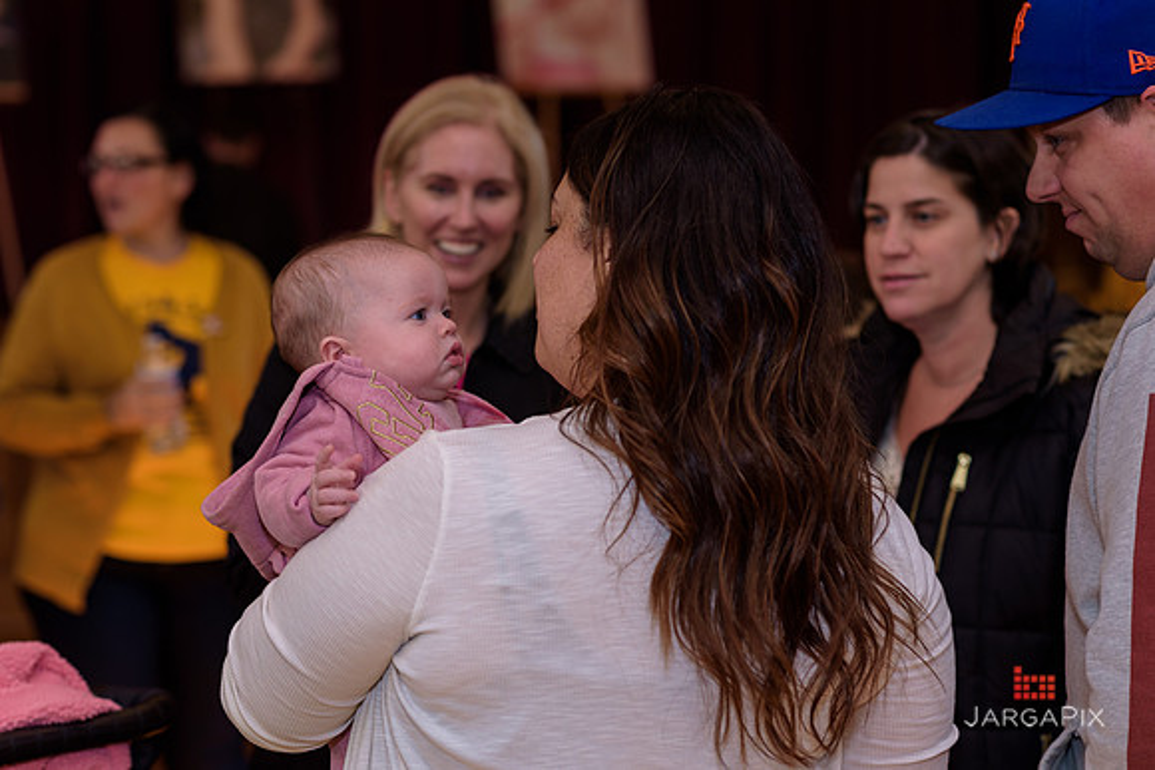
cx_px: 578
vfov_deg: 16.1
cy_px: 385
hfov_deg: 23.9
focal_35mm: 85
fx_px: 2728
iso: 160
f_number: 3.2
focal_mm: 85
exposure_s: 1/125
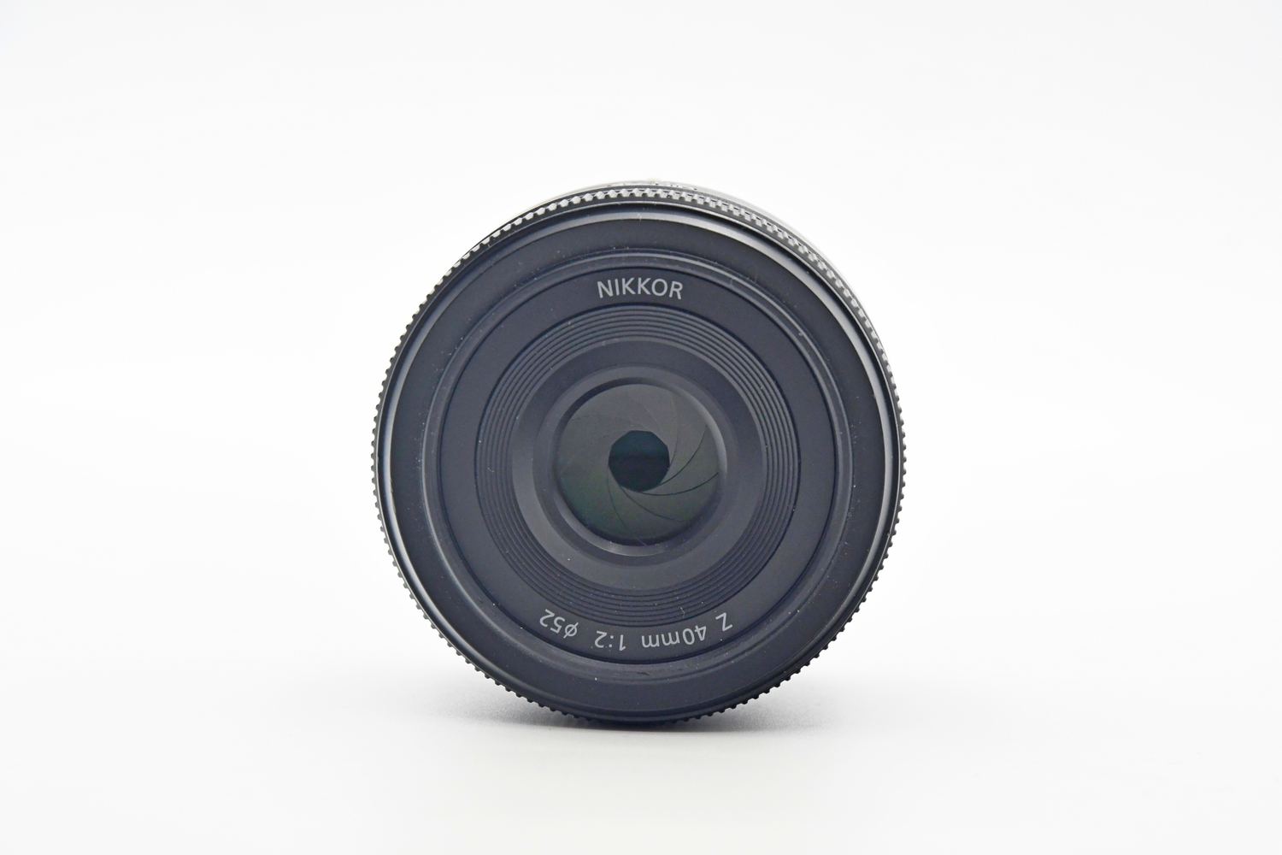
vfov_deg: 11.4
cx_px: 641
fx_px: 4273
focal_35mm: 120
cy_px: 428
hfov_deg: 17.1
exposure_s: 1/125
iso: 1250
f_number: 8
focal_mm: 80
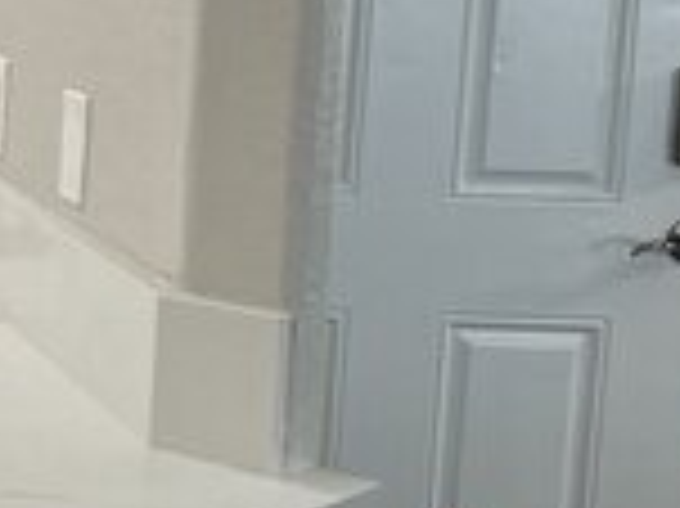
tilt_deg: -6.8
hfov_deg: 13.8
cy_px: 81
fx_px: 2257
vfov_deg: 12.8
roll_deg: -0.6
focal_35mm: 115
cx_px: -777
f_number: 1.6
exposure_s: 1/112
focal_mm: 5.1
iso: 100
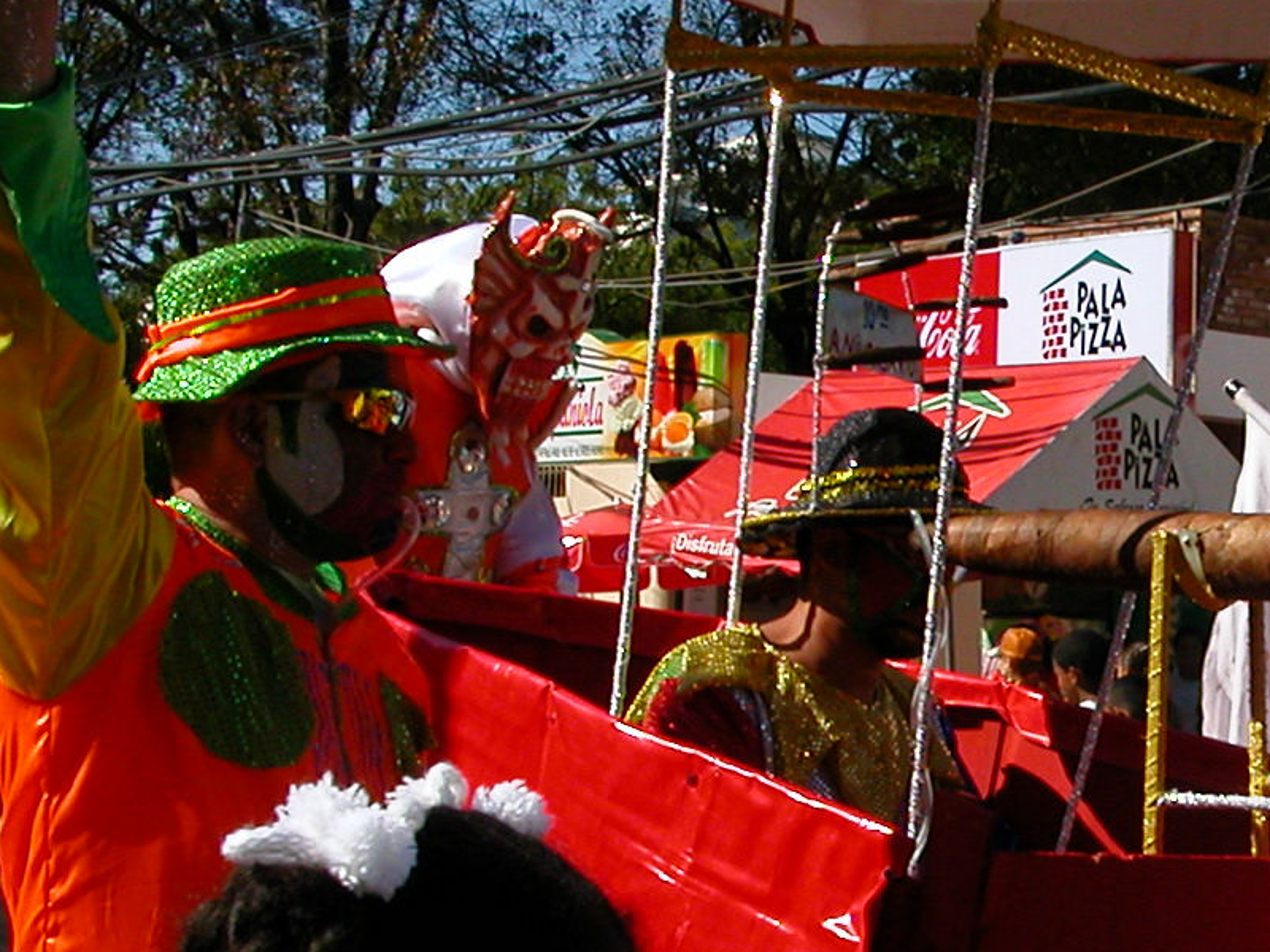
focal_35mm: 74
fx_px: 2715
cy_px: 704
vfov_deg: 19.8
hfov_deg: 25.3
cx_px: 1218
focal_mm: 5.6
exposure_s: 1/866
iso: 100
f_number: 4.5
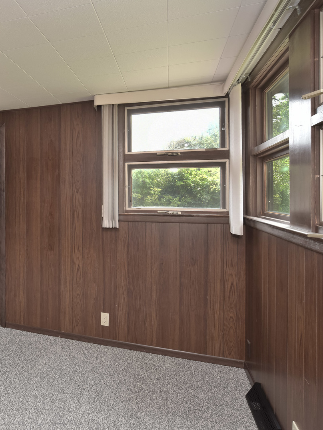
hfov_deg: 47.1
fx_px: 323
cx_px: 26
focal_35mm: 26
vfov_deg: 67.3
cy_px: 215
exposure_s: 1/50
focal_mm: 18
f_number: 8
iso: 400
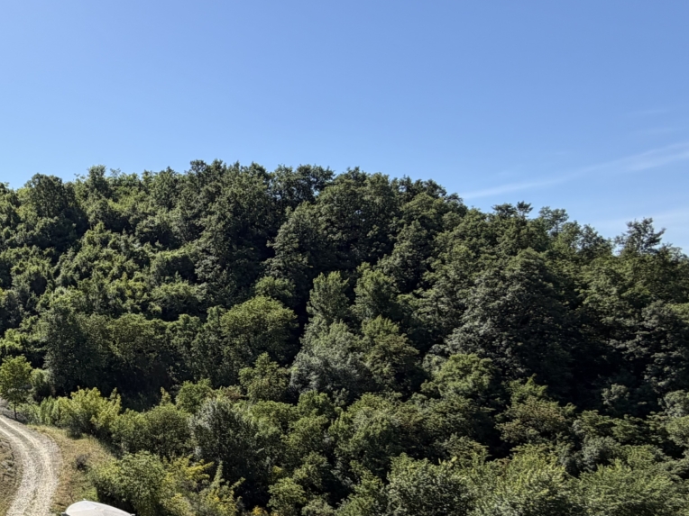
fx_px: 657
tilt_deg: -2.0
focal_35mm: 33
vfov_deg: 42.2
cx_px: 11
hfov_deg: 46.9
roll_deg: -0.2
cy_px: 357
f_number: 2.2
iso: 25
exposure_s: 1/770
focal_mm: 2.22
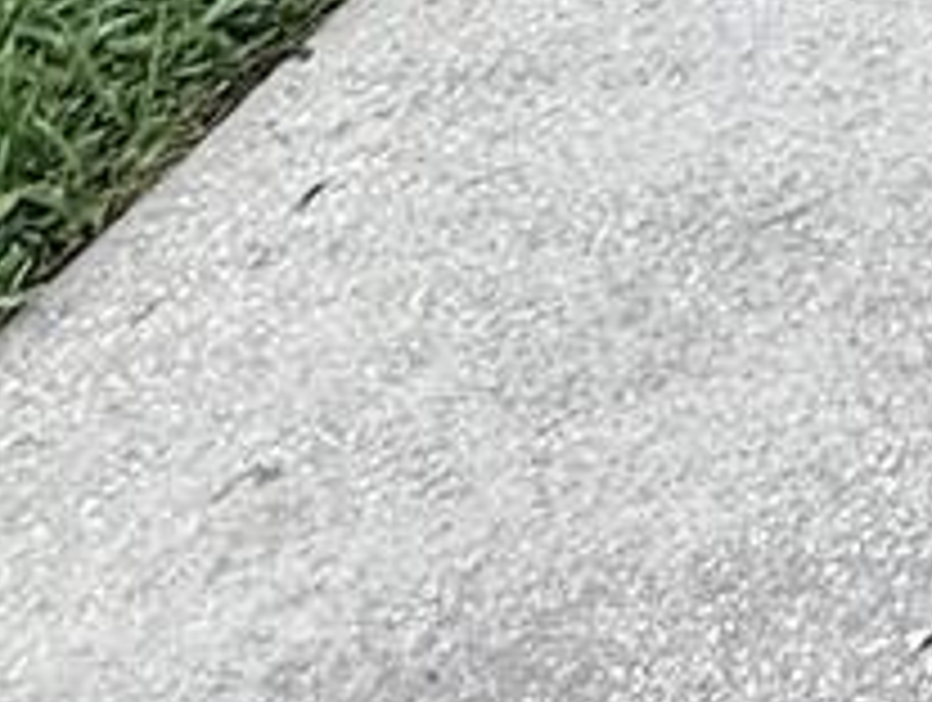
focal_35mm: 108
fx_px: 2913
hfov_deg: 12.0
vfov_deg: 9.4
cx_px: 2584
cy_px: -1642
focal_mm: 2.22
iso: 50
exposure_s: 1/381
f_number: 2.2
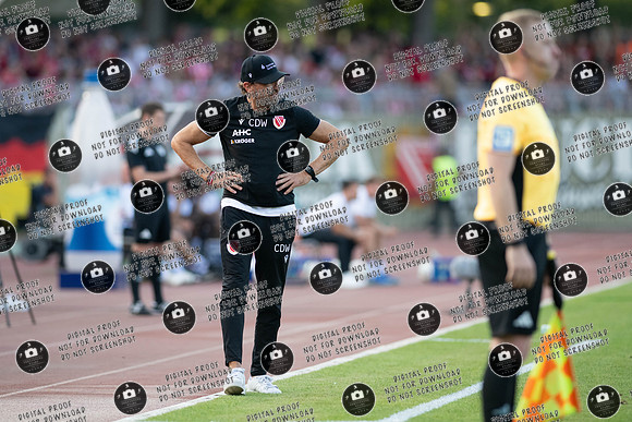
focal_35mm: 377
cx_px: 288
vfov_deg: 3.6
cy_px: 178
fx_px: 6620
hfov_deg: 5.5
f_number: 3.2
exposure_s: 1/1600
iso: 1250
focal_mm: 300
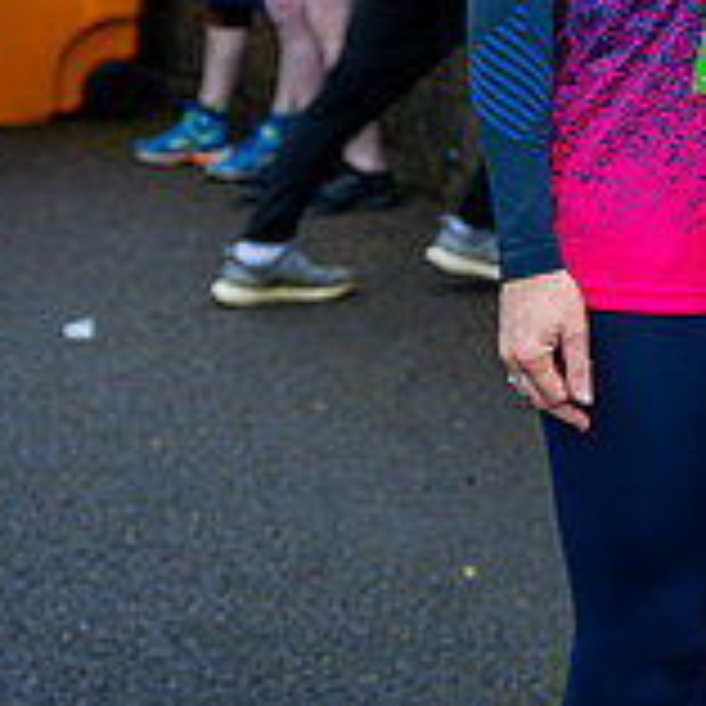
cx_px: 1237
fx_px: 2977
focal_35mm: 129
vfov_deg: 13.2
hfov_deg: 12.5
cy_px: -155
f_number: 4
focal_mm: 41
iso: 100
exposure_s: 1/200
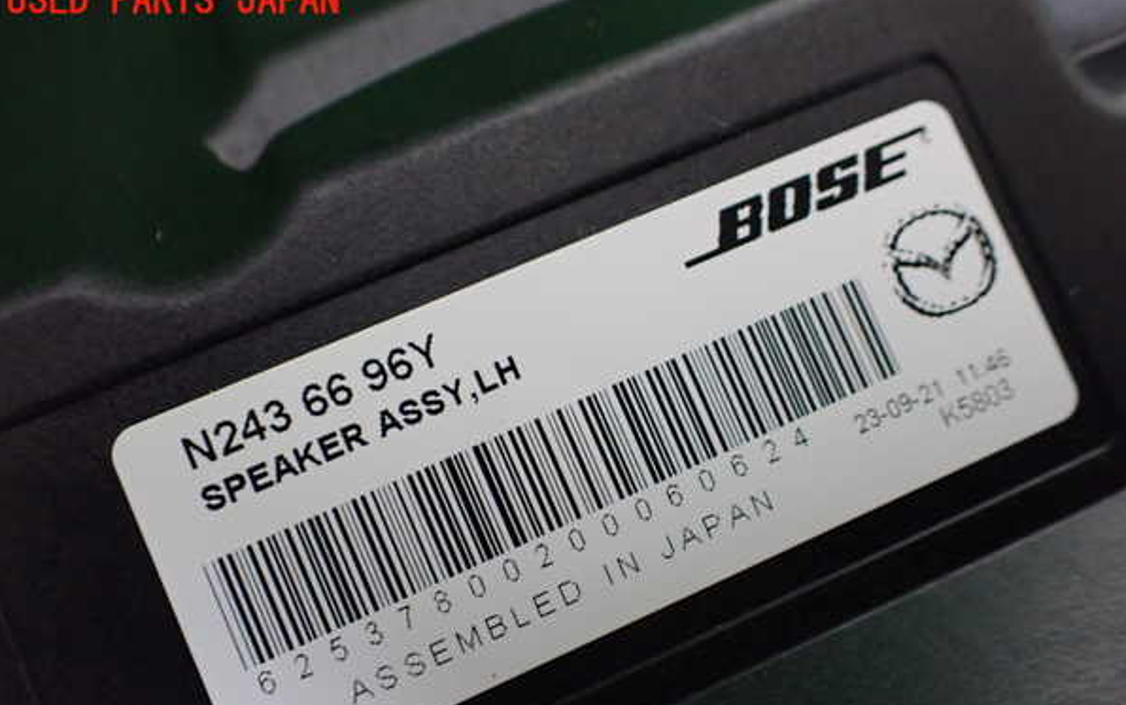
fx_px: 982
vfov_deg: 39.4
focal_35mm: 32
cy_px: 403
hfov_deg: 59.6
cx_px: 563
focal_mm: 5.4
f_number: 2.3
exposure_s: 1/80
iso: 800
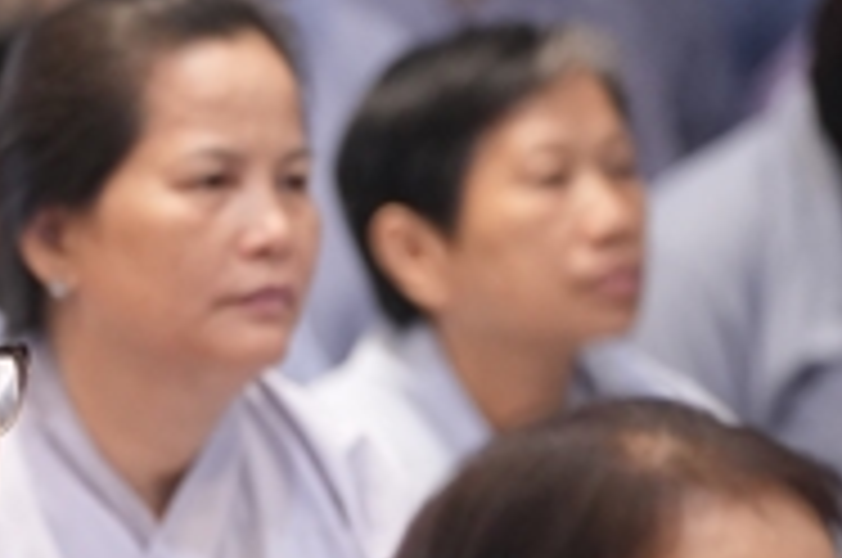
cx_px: -252
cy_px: 637
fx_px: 12188
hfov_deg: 3.9
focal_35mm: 522
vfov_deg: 2.6
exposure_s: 1/160
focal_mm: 150
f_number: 2.8
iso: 3200
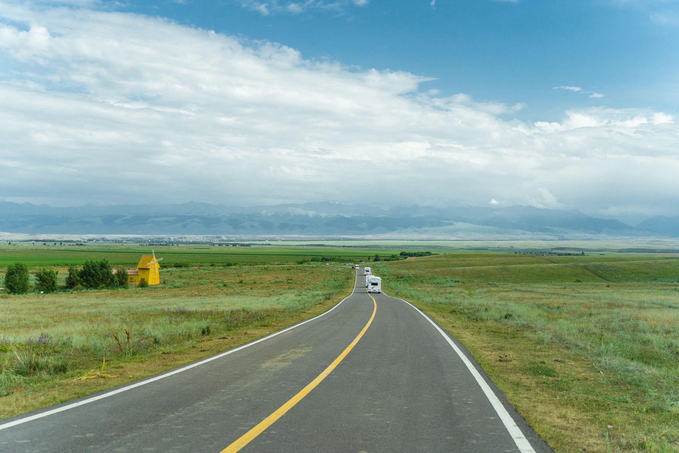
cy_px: 226
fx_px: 717
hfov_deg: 50.7
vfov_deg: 35.1
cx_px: 340
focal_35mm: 38
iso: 320
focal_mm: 38
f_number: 2.8
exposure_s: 1/8000
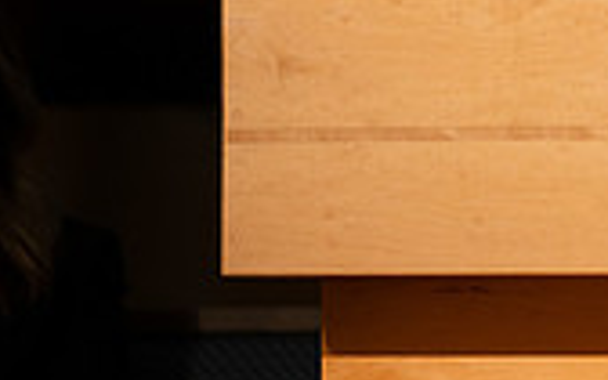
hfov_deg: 2.1
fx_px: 16769
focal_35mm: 1012
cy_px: -406
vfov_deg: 1.3
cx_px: 1074
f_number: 3.2
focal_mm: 200
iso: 320
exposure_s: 1/250
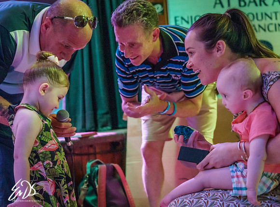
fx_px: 490
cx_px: 148
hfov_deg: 31.9
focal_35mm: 61
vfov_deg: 23.8
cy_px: 103
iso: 3200
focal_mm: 55
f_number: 2.8
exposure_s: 1/125
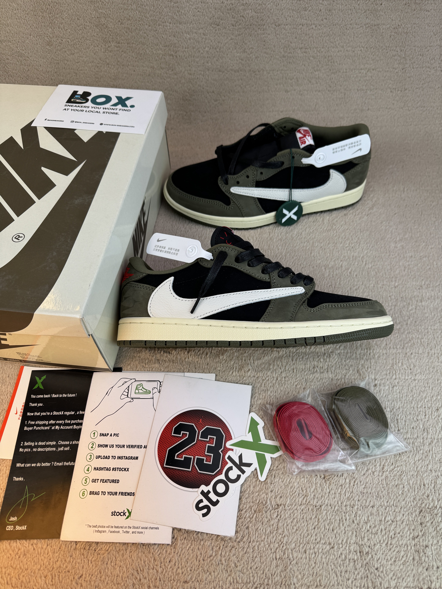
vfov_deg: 71.6
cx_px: 221
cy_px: 294
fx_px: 409
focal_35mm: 24
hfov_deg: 56.8
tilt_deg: -54.9
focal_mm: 6.76
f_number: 1.78
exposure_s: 1/1215
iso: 80
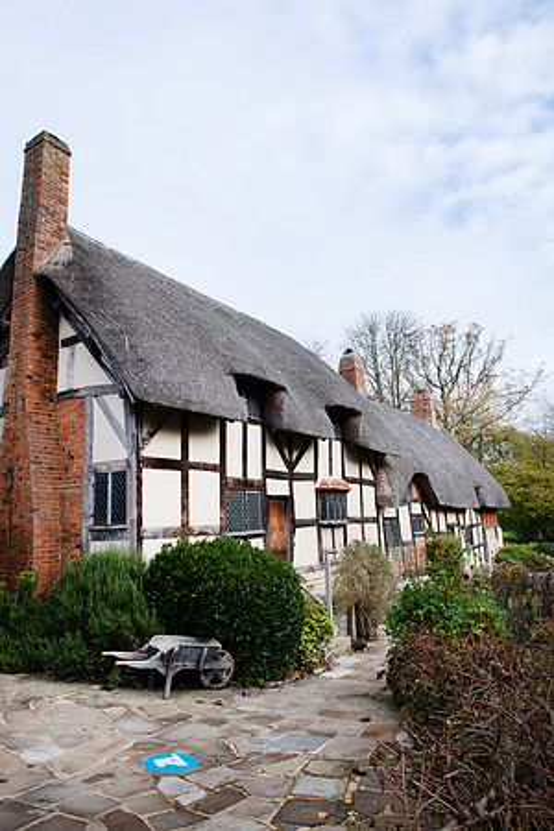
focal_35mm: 24
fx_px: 554
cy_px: 416
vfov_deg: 73.7
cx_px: 277
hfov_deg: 53.1
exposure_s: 1/250
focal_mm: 24
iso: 320
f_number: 7.1
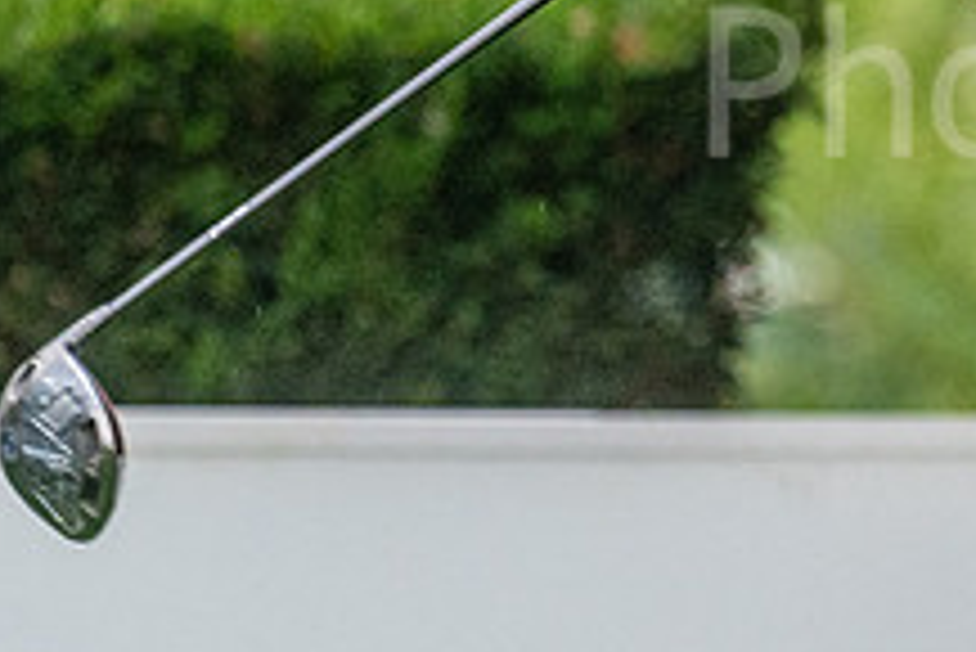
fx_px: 34751
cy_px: -135
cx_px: 1344
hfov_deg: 1.6
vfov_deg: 1.1
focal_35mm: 1281
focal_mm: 300
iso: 1600
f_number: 4
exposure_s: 1/500
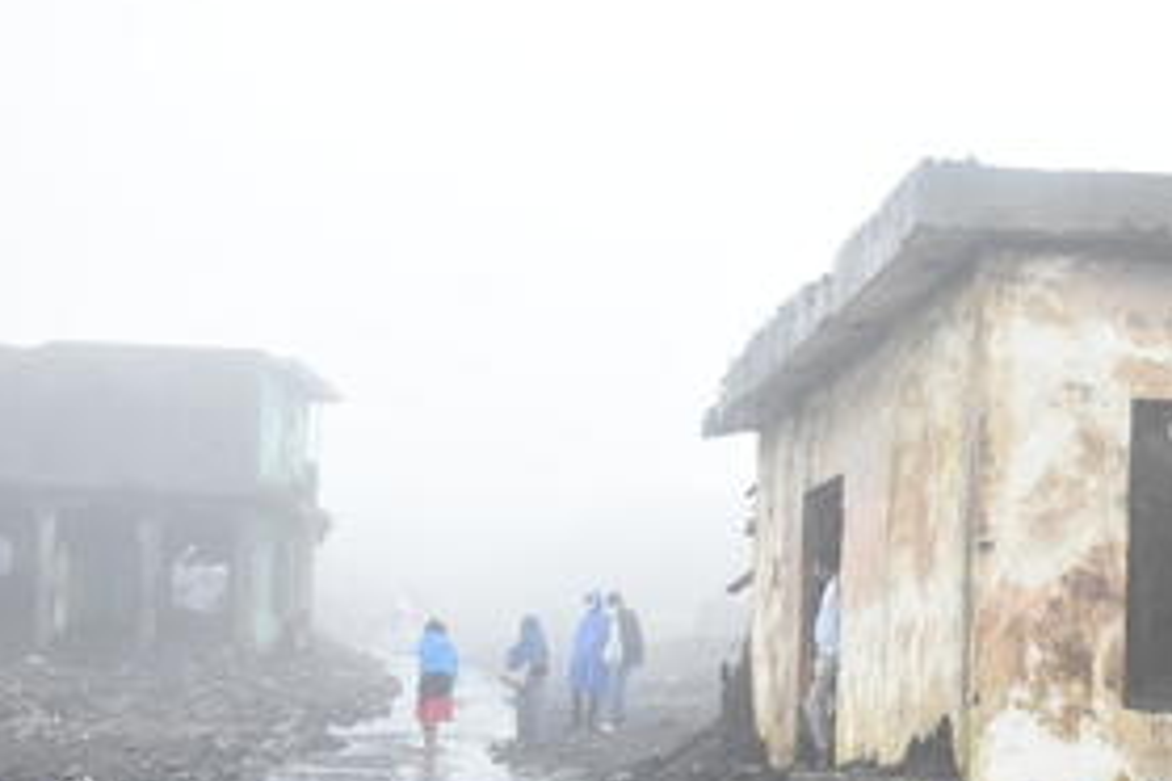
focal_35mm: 70
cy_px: 571
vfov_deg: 19.3
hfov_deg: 28.1
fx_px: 2279
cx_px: 970
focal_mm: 26
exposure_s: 1/125
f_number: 5.6
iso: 500
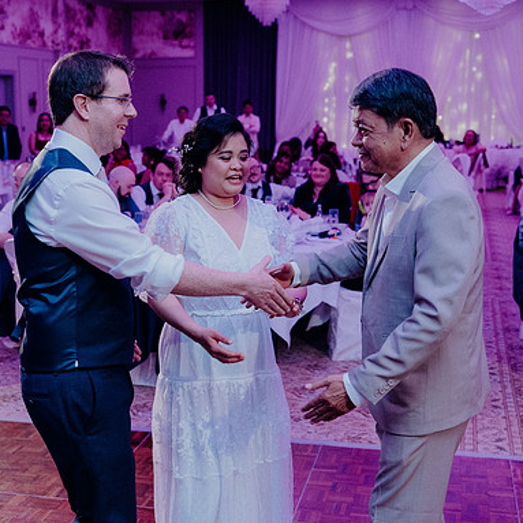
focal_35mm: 54
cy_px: 263
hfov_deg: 31.5
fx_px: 923
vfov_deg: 31.6
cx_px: 205
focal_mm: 42
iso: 3200
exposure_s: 1/160
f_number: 3.5
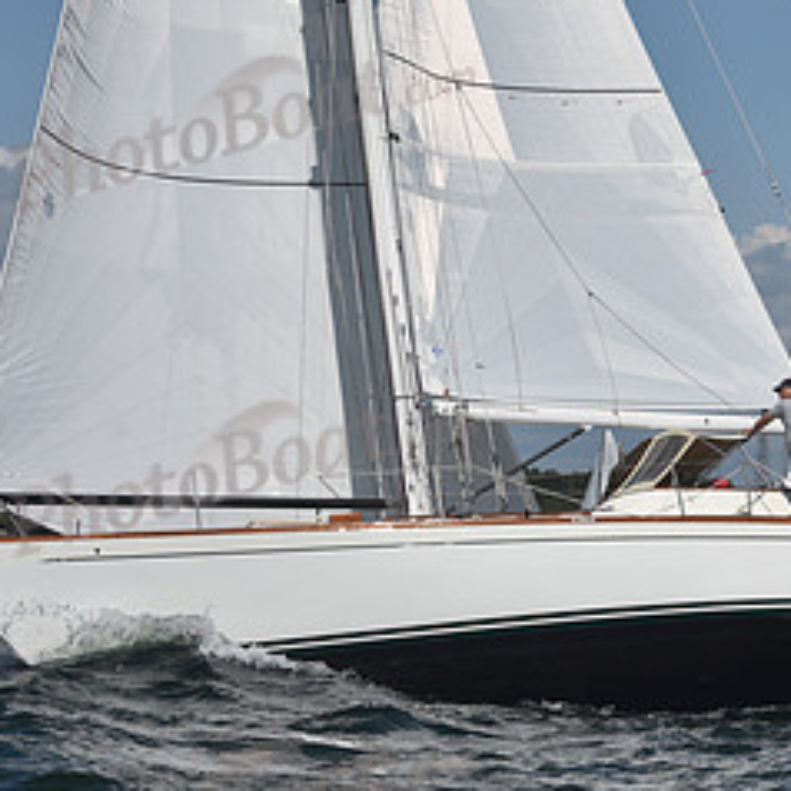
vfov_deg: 12.0
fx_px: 3749
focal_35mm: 145
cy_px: 251
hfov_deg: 12.0
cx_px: 651
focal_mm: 70
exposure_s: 1/1000
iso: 250
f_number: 8
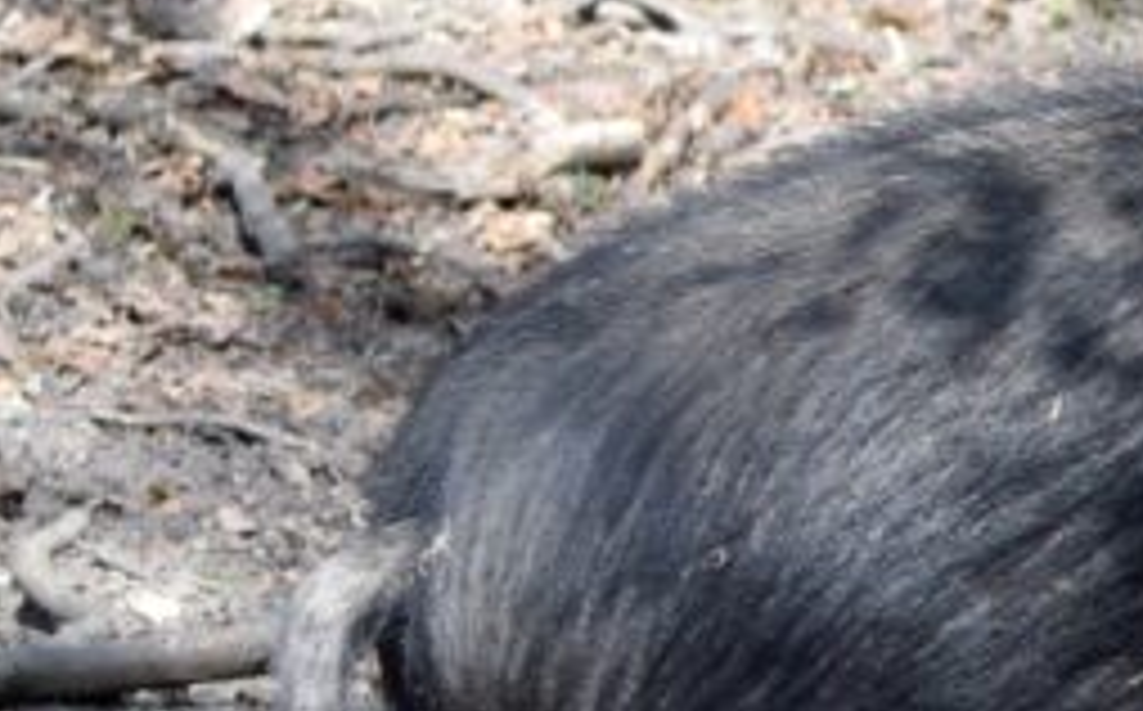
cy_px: 716
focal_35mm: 304
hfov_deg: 6.6
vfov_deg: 4.3
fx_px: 9454
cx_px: 2502
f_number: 4
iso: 560
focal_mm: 35
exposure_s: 1/1000
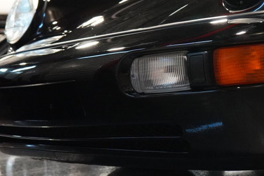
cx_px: 214
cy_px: 24
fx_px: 616
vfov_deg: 16.1
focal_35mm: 84
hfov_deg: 23.8
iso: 12800
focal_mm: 37
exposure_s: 1/80
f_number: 4
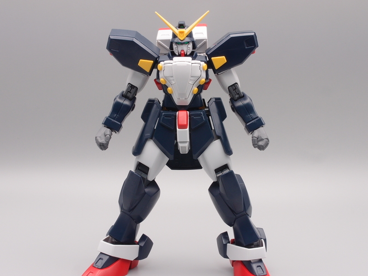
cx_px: 184
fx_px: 585
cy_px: 138
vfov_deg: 26.6
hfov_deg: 34.9
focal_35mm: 55
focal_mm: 11.84
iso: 100
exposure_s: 1/8
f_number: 8
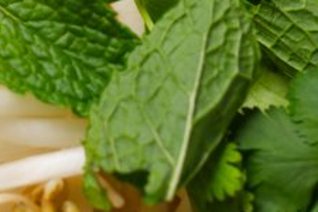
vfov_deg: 3.7
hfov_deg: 5.5
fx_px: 3295
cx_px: 93
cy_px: -46
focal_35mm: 373
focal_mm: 70
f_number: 6.3
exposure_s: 1/160
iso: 100
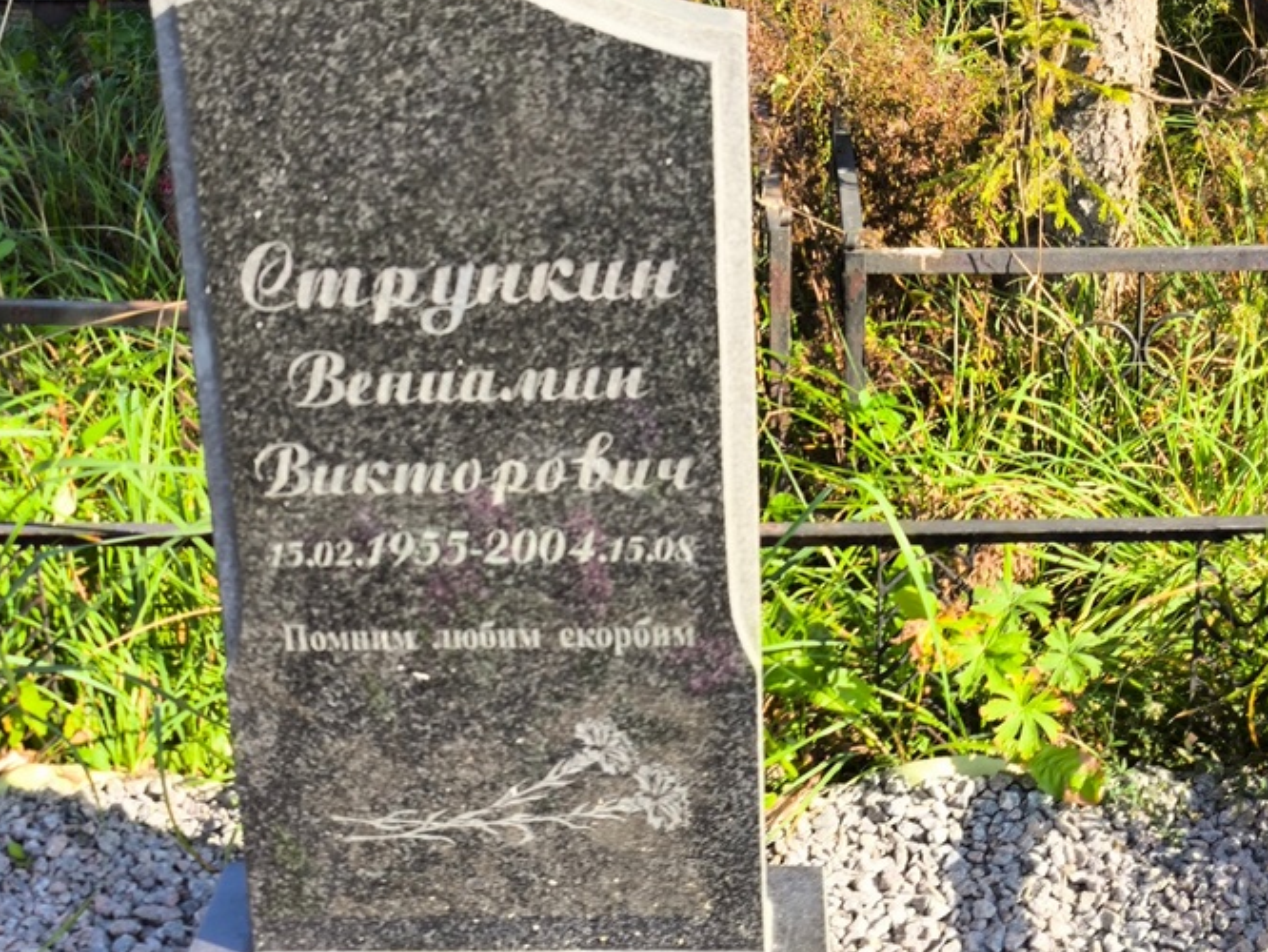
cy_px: 390
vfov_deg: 24.4
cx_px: 565
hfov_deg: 32.1
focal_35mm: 60
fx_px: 2199
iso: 50
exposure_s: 1/369
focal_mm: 4.71
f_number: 1.7
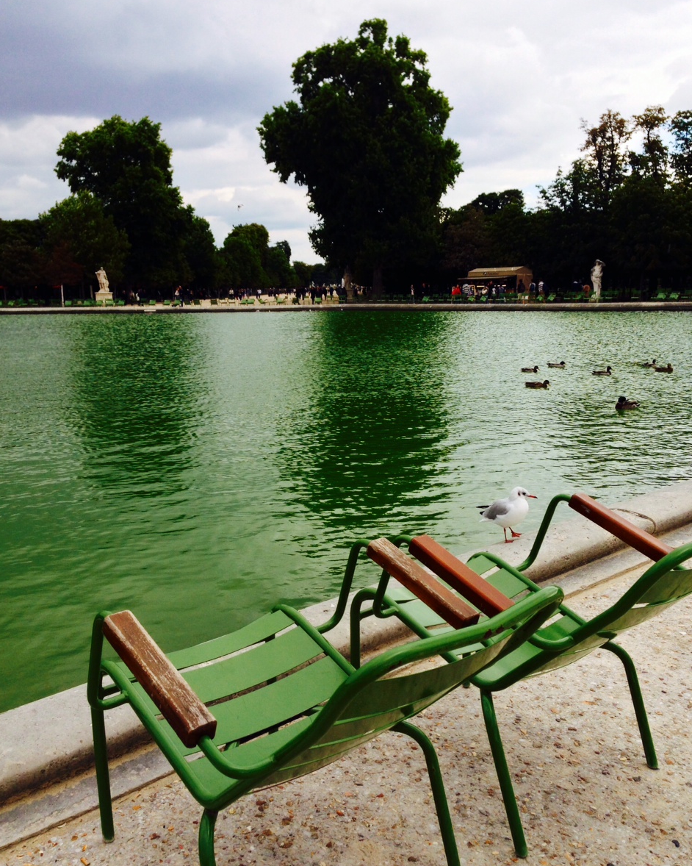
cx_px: 345
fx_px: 896
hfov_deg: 42.2
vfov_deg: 51.5
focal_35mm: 35
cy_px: 449
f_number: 2.4
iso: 50
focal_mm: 4.12
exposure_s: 1/516
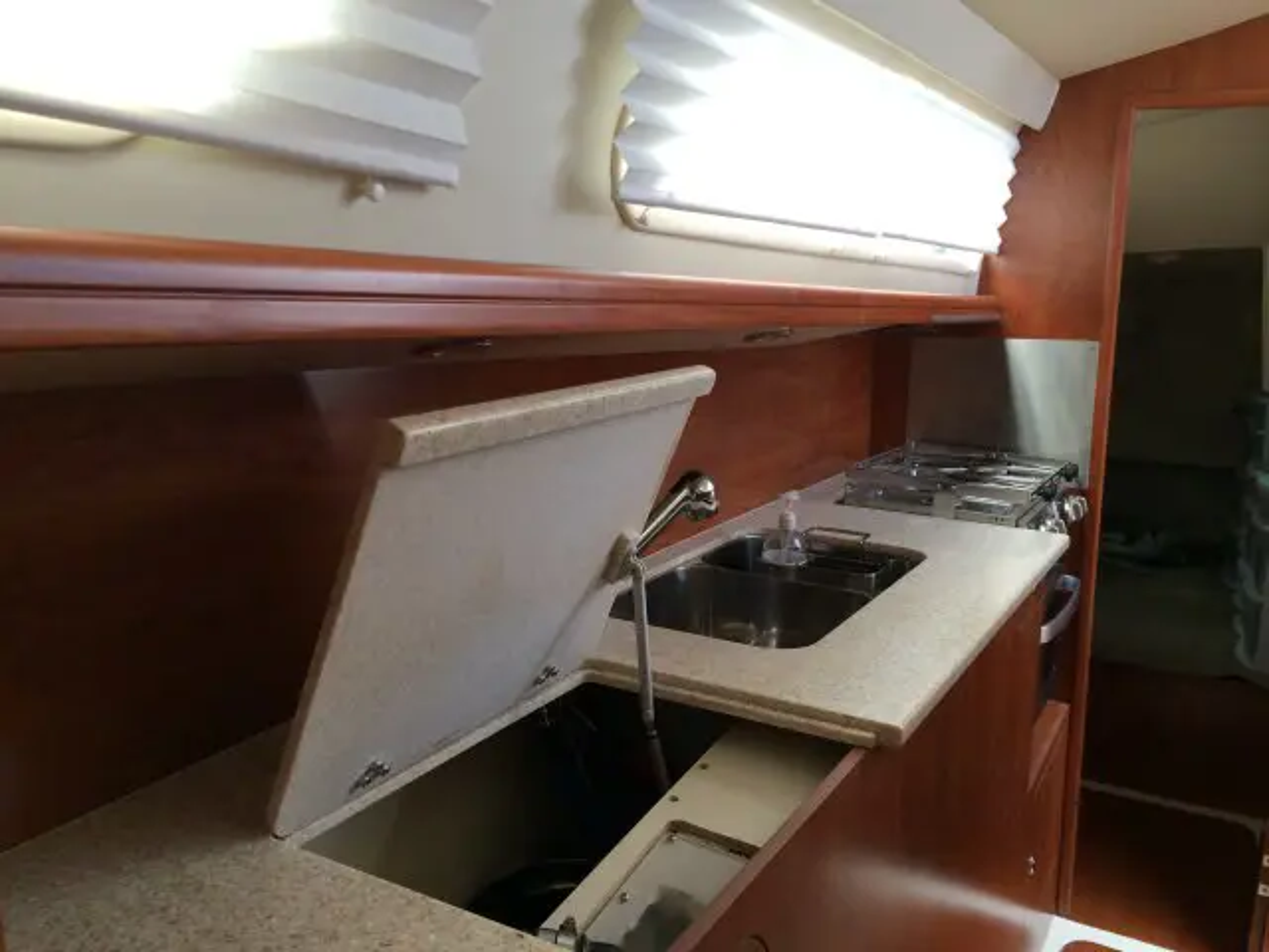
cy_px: 476
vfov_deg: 46.8
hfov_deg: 60.0
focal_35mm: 30
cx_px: 634
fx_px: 1100
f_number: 2.2
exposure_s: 1/30
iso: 64
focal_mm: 4.12
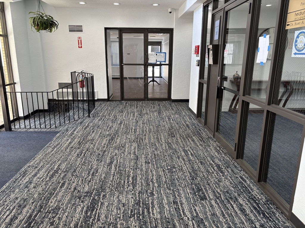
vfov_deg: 53.1
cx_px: 152
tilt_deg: -13.3
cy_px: 114
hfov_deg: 67.3
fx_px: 229
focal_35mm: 26
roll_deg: -0.7
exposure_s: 1/120
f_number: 1.6
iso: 80
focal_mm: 5.96
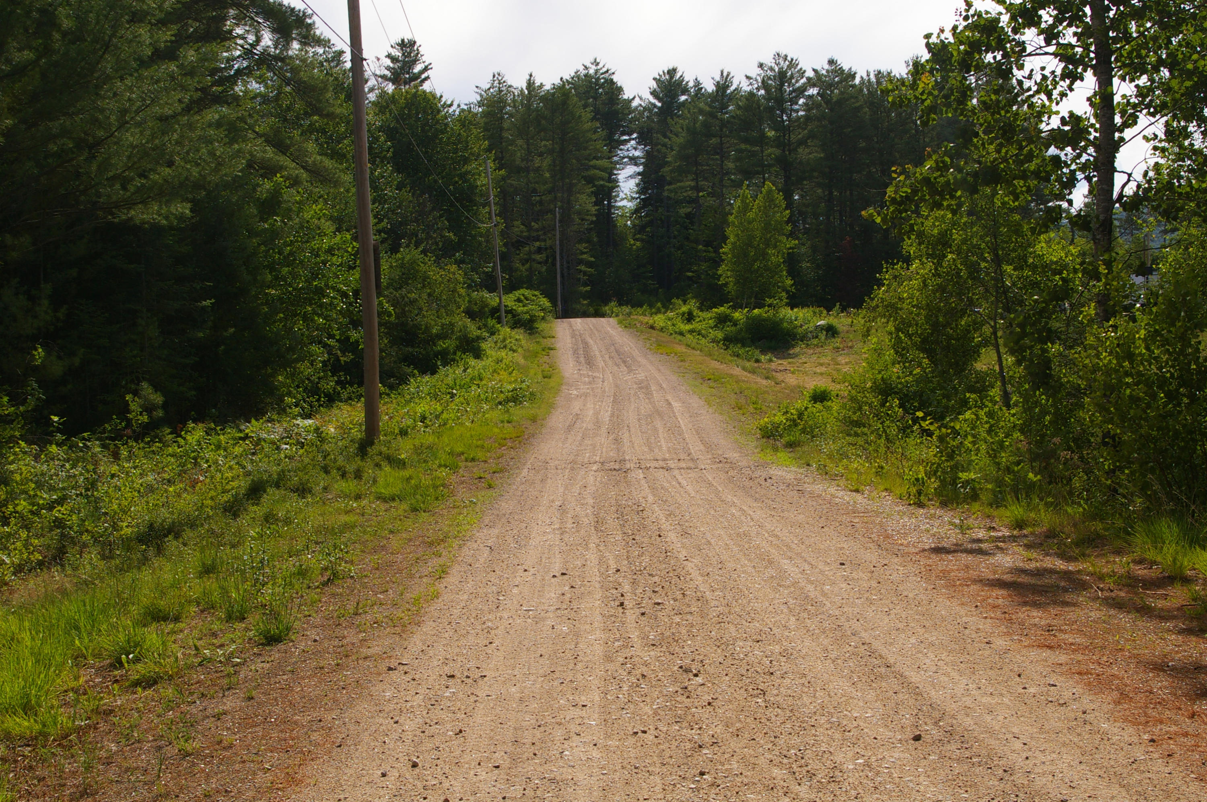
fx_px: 1557
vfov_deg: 28.9
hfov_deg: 42.4
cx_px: 604
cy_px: 401
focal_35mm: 46
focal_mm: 31
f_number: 11
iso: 200
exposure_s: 1/250
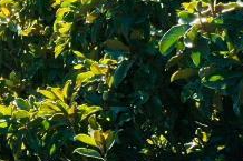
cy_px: -114
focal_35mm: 193
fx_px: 1302
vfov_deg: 6.9
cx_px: -420
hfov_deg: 9.1
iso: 100
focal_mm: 10.26
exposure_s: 1/400
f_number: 6.3
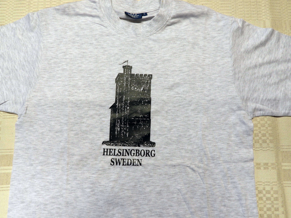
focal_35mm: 29
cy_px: 107
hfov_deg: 61.7
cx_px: 145
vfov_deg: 48.2
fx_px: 244
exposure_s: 1/40
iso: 100
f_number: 3.5
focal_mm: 5
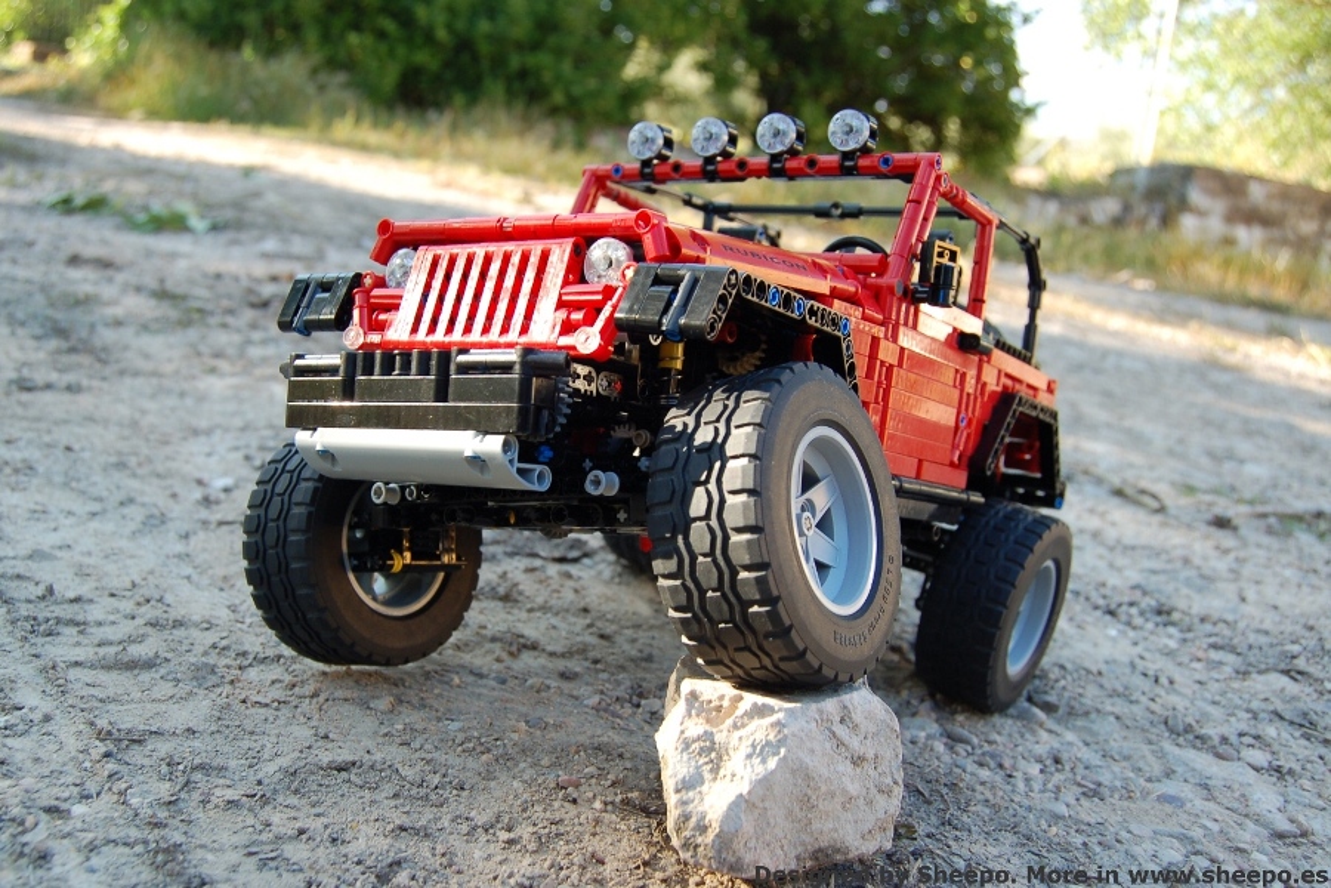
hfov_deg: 61.9
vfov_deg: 43.6
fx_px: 1109
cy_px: 444
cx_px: 666
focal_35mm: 30
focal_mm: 20
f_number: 4.5
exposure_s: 1/125
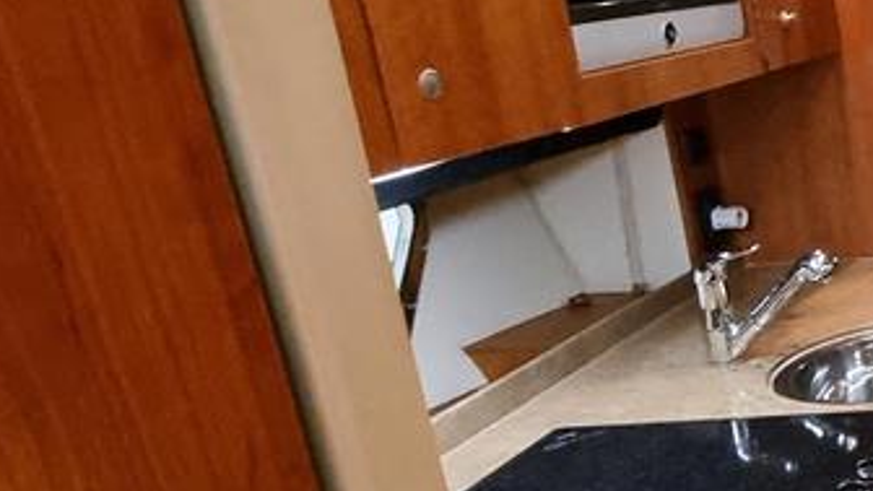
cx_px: 1345
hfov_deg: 27.9
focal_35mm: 45
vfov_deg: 26.5
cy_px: 226
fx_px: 1042
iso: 640
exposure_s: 1/33
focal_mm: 2.2
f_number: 2.2
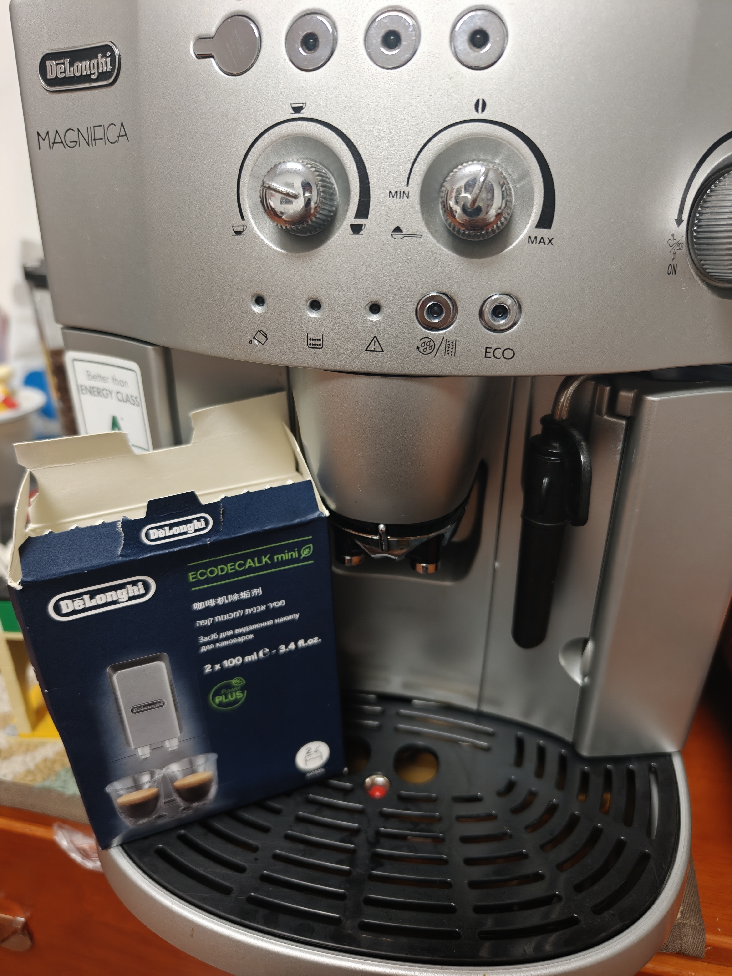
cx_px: 366
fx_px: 648
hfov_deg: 58.9
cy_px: 488
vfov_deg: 73.9
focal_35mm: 23
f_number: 1.8
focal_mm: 8.67
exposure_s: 1/53
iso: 1000
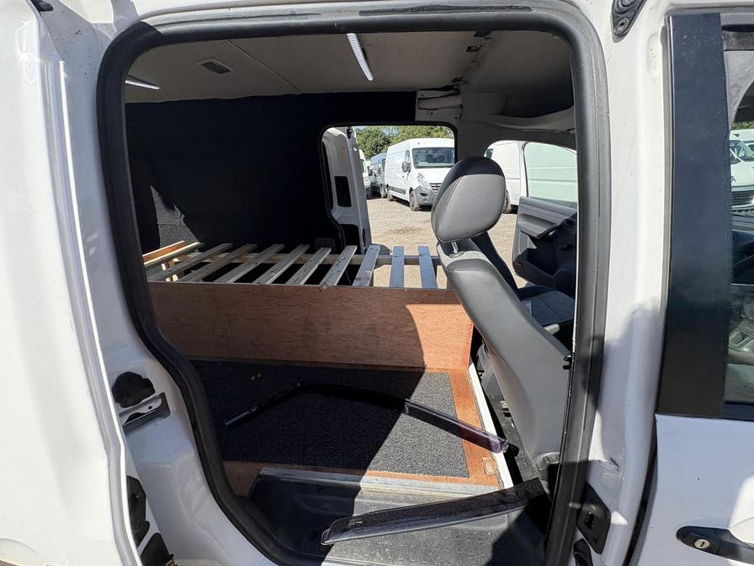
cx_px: 377
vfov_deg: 85.7
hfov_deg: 102.1
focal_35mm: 14
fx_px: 305
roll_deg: +1.2
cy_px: 283
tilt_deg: -11.5
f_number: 2.2
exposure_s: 1/921
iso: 64
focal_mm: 2.22
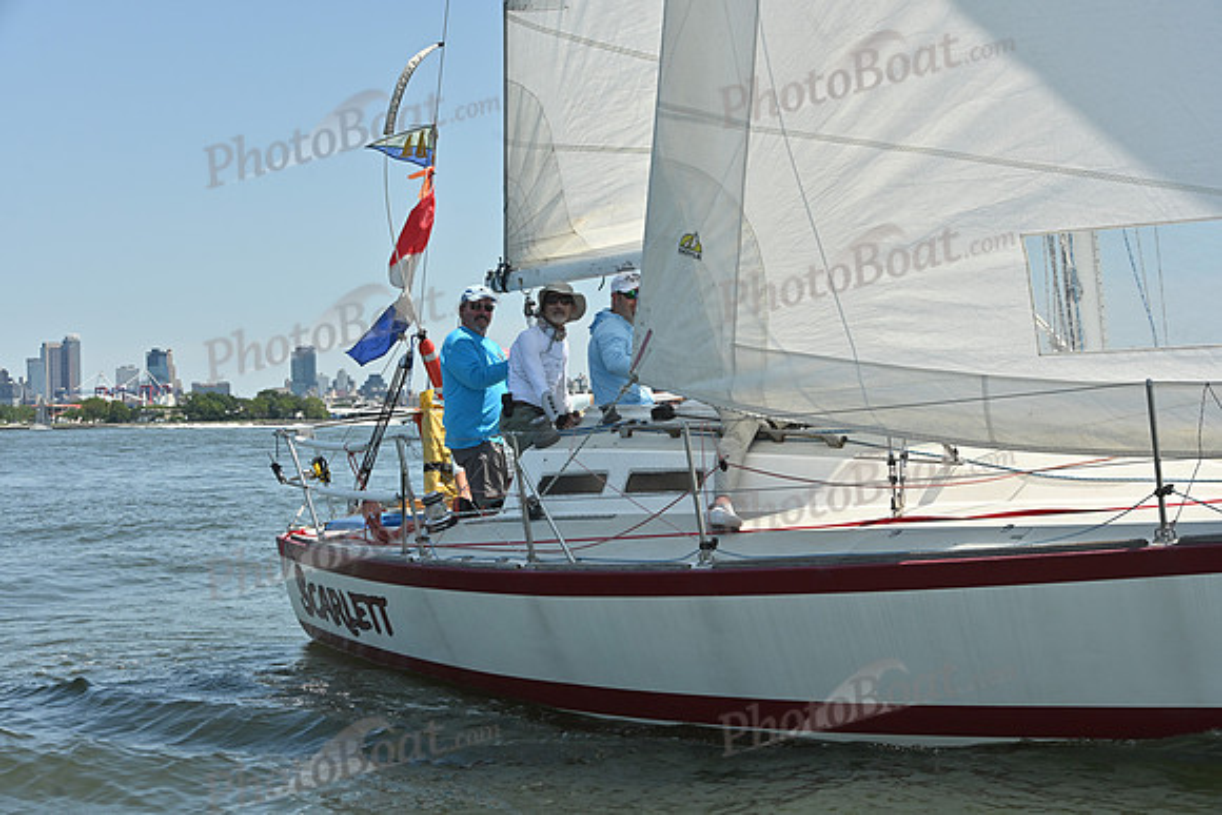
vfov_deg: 19.5
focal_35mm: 70
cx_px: 611
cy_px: 408
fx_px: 2377
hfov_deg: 28.8
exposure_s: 1/1000
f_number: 9
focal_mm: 70
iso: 320
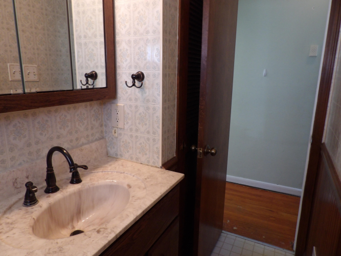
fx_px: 236
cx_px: 170
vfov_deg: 56.8
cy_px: 128
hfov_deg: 71.6
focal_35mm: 24
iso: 200
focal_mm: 4.3
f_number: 3.2
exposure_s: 1/20
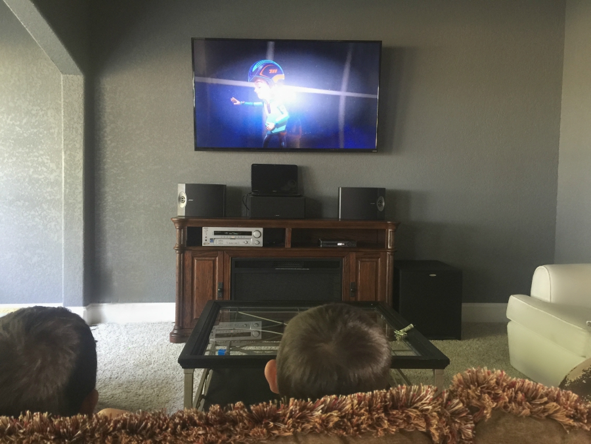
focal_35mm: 29
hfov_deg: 61.7
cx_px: 296
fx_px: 495
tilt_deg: -2.5
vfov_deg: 48.2
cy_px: 222
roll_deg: -1.3
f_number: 2.2
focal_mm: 4.15
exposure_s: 1/4
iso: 64
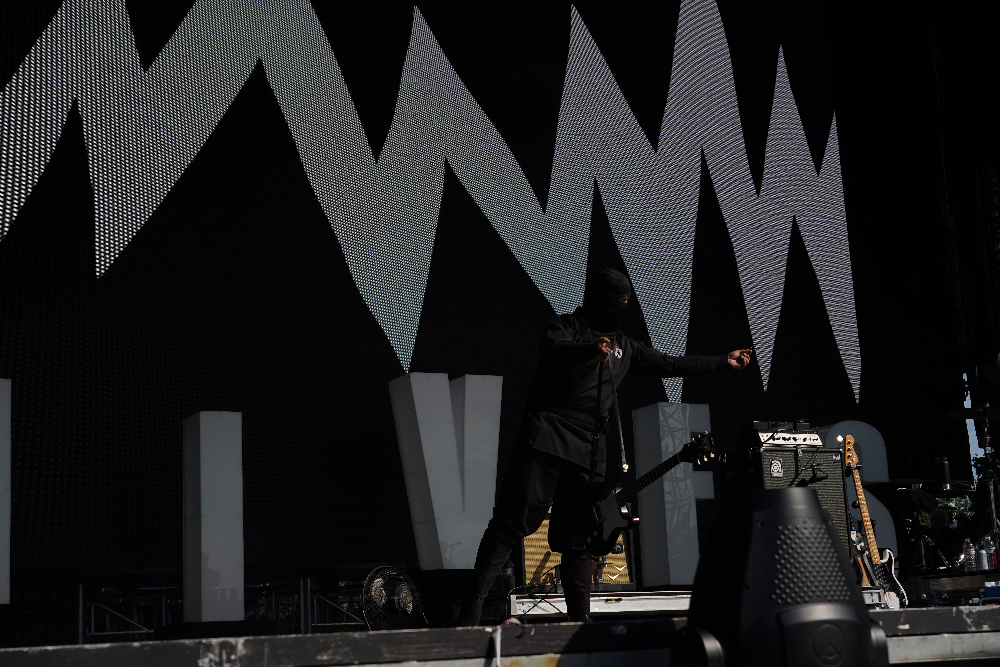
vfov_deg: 24.2
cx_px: 500
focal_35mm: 56
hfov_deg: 35.6
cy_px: 334
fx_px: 1555
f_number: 8
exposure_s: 1/1000
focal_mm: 56
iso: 100
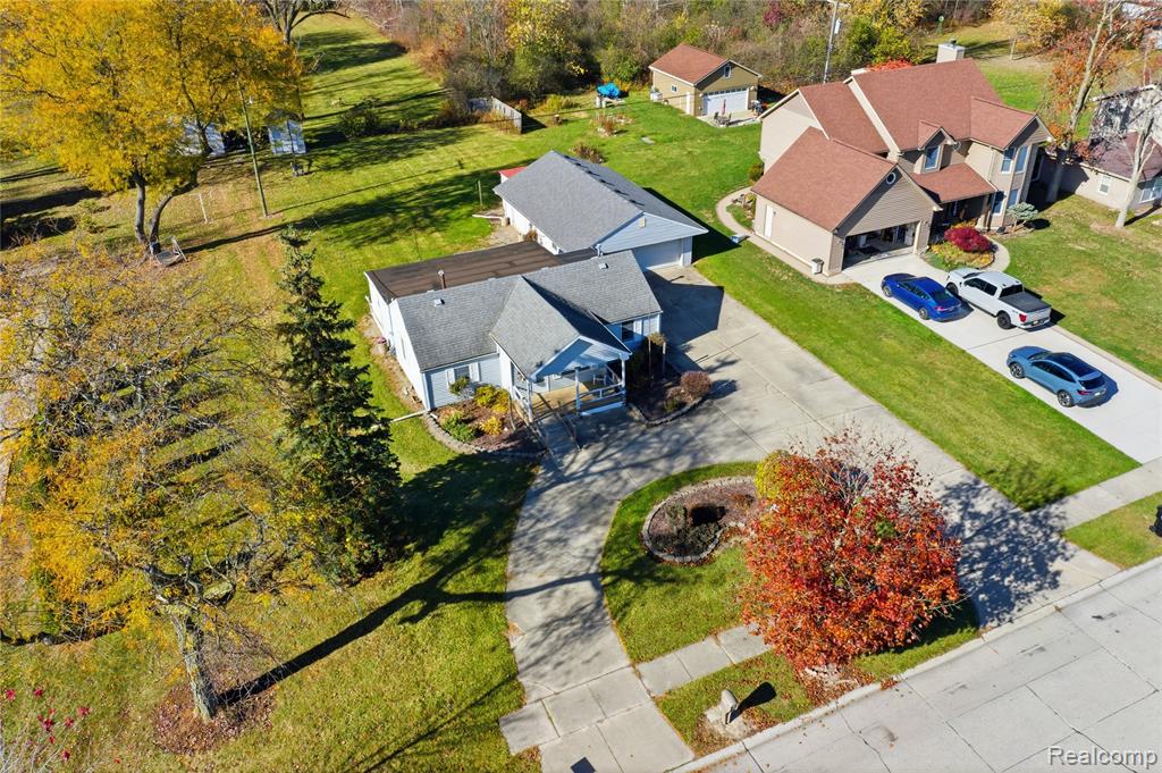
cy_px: 386
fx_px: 903
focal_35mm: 28
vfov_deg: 46.3
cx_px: 581
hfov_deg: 65.5
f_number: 7.1
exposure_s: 1/240
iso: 100
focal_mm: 10.3
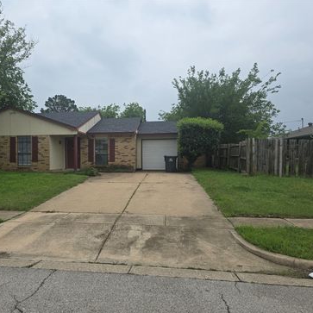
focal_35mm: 28
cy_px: 161
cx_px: 110
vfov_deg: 57.3
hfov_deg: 56.3
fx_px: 286
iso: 12
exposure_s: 1/1242
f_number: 1.7
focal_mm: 6.3
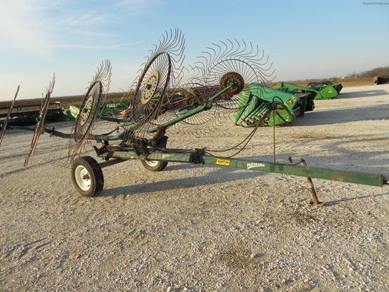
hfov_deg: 67.3
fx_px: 292
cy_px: 146
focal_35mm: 26
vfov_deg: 53.1
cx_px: 194
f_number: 3.2
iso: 80
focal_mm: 4.6
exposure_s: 1/500
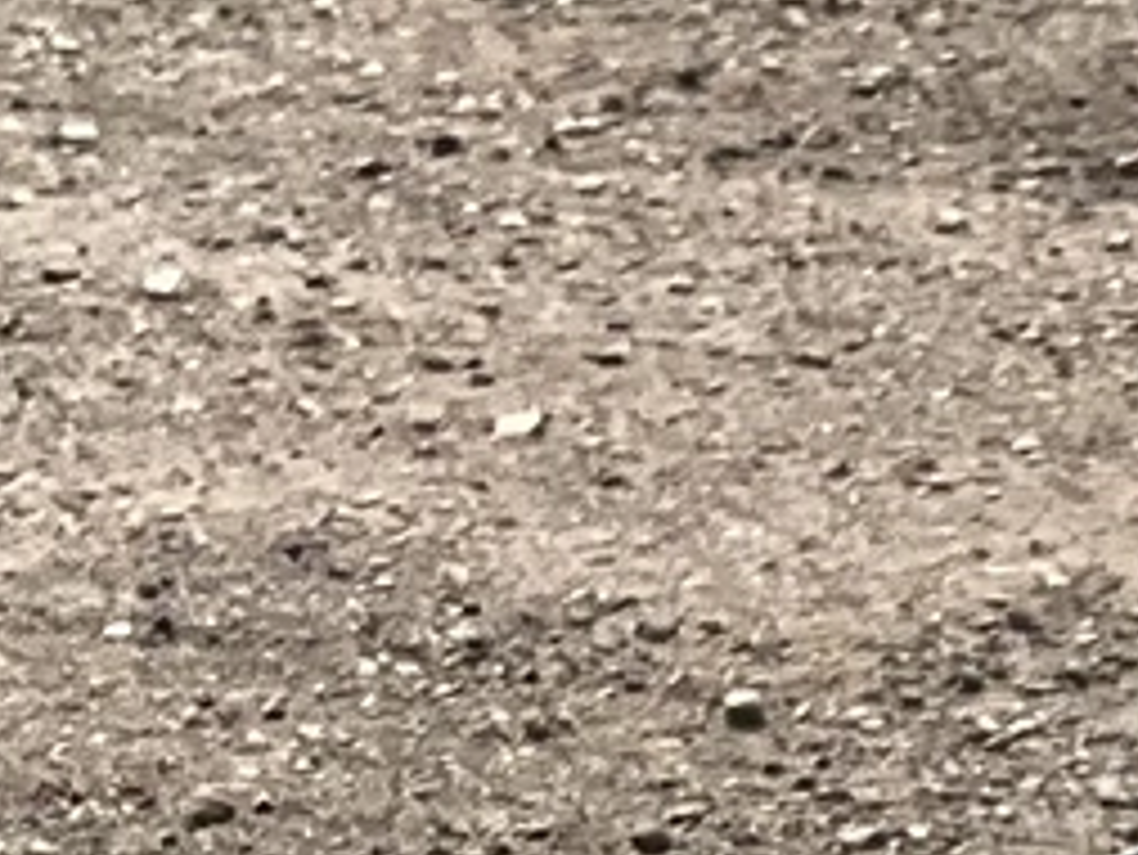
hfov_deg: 8.3
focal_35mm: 229
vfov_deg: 5.9
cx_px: 2213
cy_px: 2826
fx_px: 7532
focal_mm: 3
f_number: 1.8
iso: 25
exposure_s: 1/1055
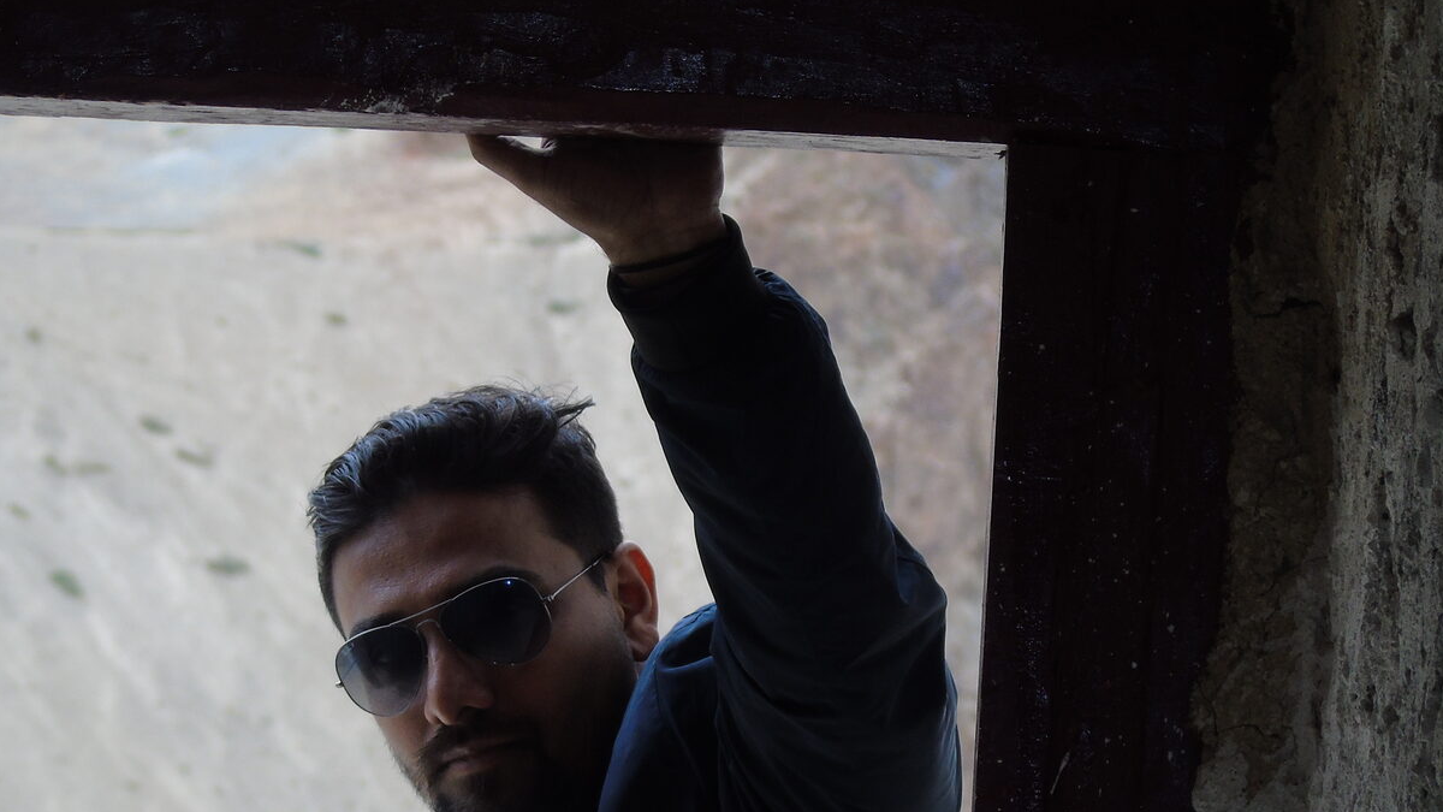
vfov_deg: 3.9
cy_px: 670
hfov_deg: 7.0
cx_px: 534
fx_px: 11785
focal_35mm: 308
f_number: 4.7
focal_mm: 38
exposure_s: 1/125
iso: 80
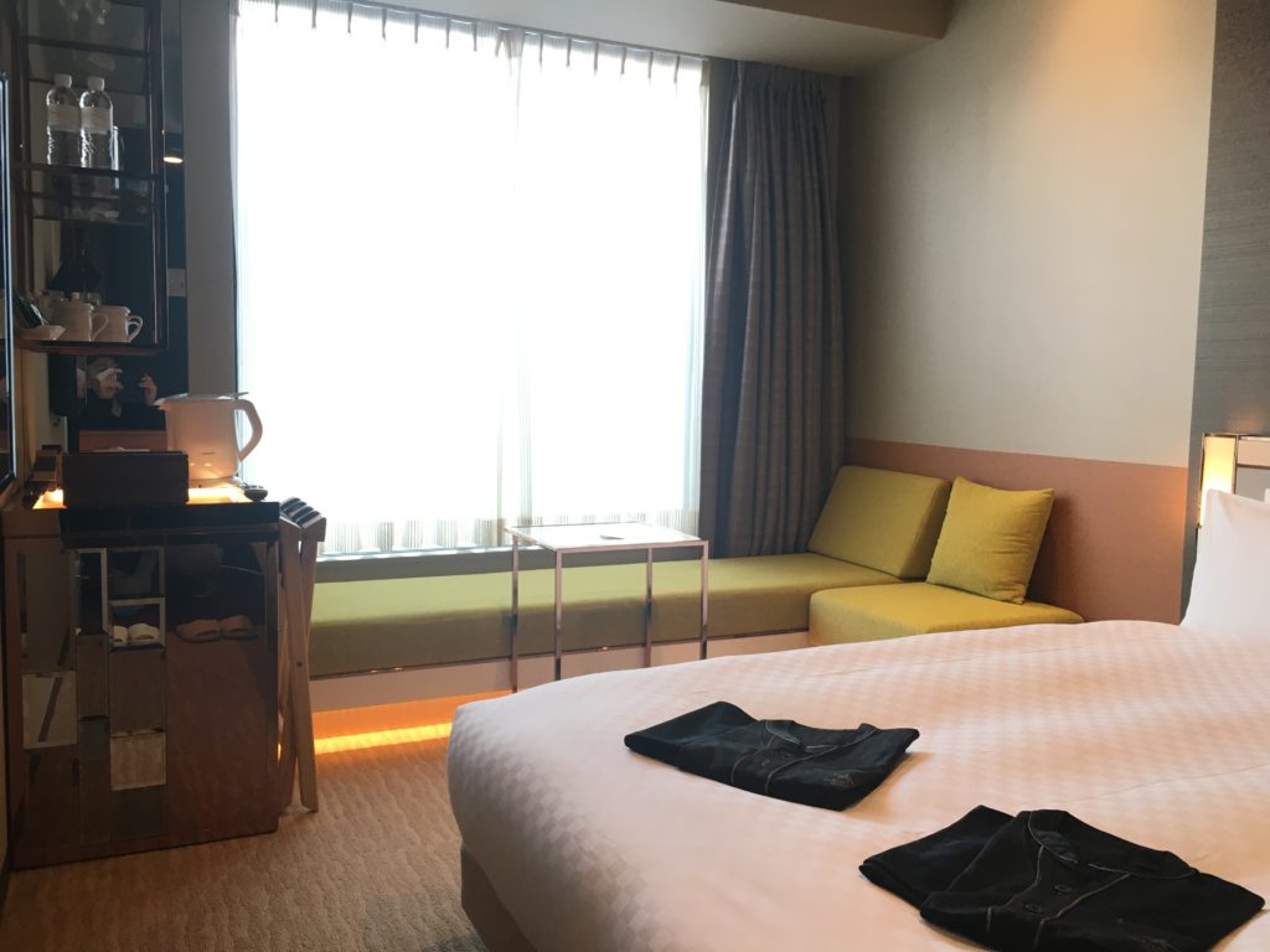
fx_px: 1064
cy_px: 476
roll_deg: +0.0
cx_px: 635
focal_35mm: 29
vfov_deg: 48.2
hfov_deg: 61.7
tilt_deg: -4.0
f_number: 2.2
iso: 32
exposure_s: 1/30
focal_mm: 4.15
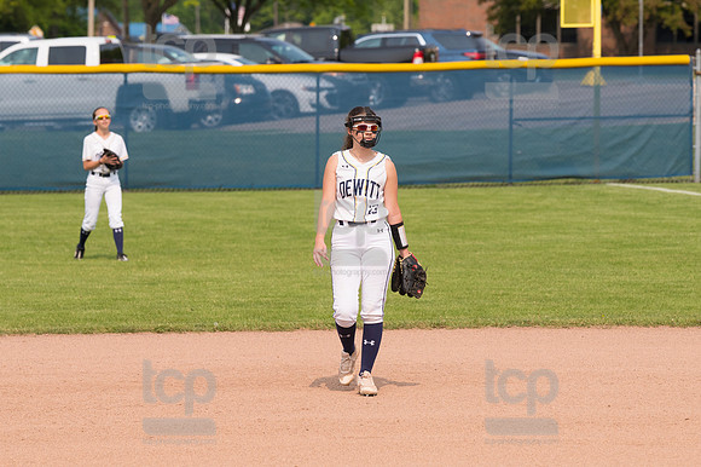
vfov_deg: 5.1
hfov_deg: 7.6
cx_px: 350
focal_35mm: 270
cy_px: 234
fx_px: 5254
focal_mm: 180
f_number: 5.6
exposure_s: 1/1600
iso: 320
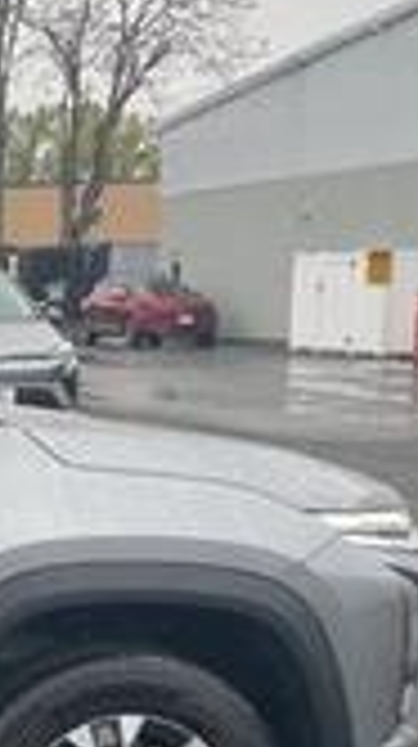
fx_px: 1700
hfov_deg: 11.8
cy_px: 567
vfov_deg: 24.5
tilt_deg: -9.4
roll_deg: +2.3
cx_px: -539
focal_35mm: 86
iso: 32
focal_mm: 4.2
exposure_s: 1/145
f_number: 1.6
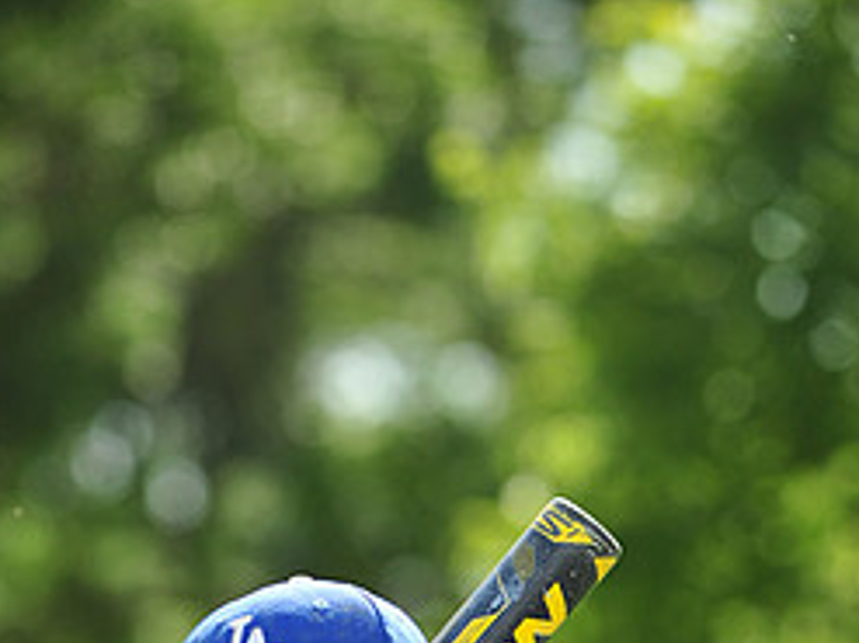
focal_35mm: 350
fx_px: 8681
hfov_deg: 5.7
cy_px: 963
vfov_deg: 4.2
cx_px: 376
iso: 320
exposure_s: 1/1600
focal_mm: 155
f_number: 4.5
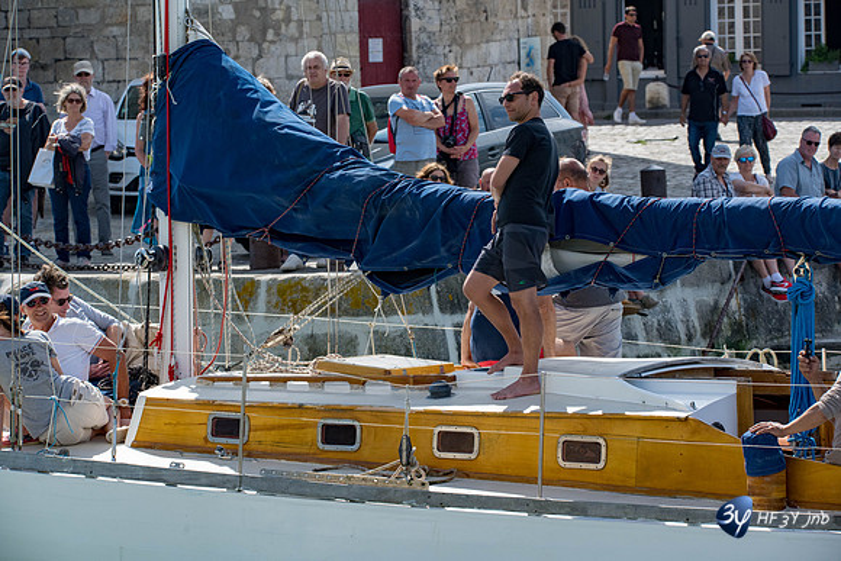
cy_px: 280
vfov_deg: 6.5
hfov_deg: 9.8
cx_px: 420
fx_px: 4907
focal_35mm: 210
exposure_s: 1/800
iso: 800
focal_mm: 210
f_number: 11
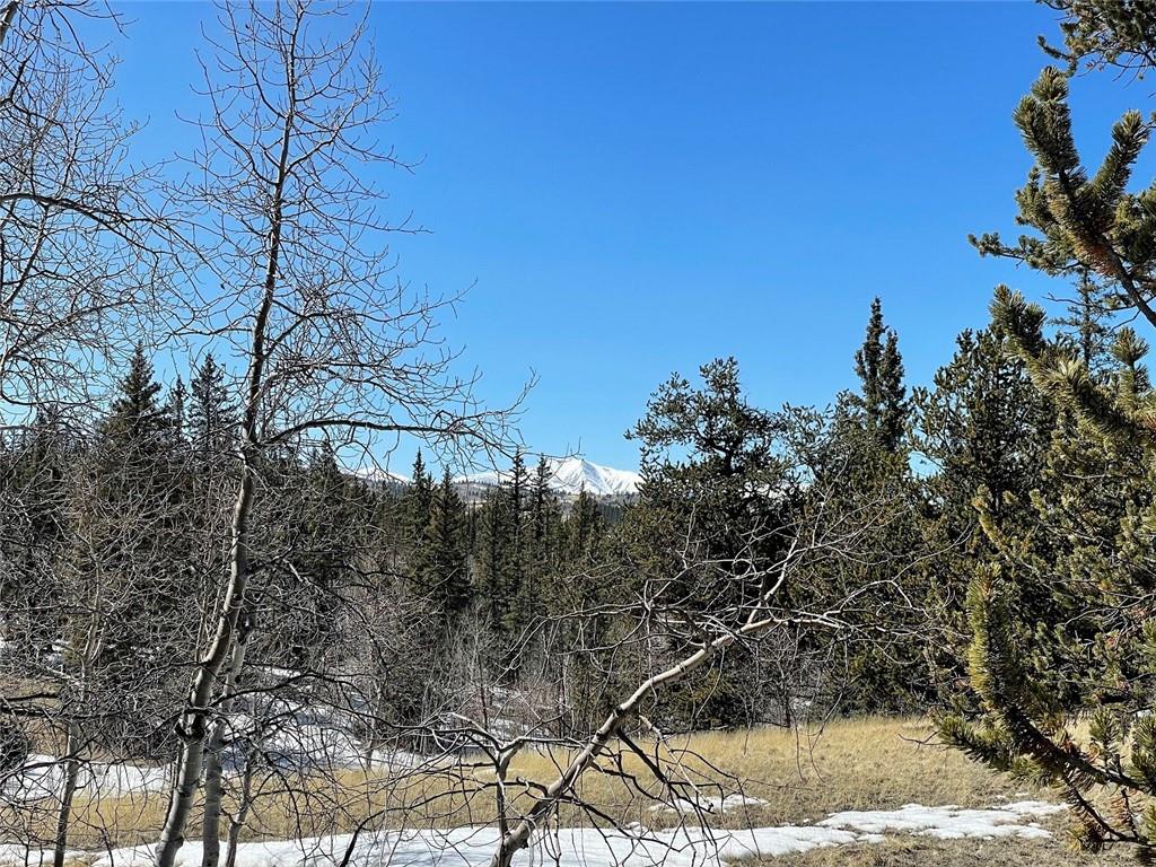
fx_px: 1737
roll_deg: -1.4
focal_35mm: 52
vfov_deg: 28.0
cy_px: 434
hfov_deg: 36.8
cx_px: 578
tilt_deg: +3.1
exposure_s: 1/1996
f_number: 2
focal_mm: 6
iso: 25
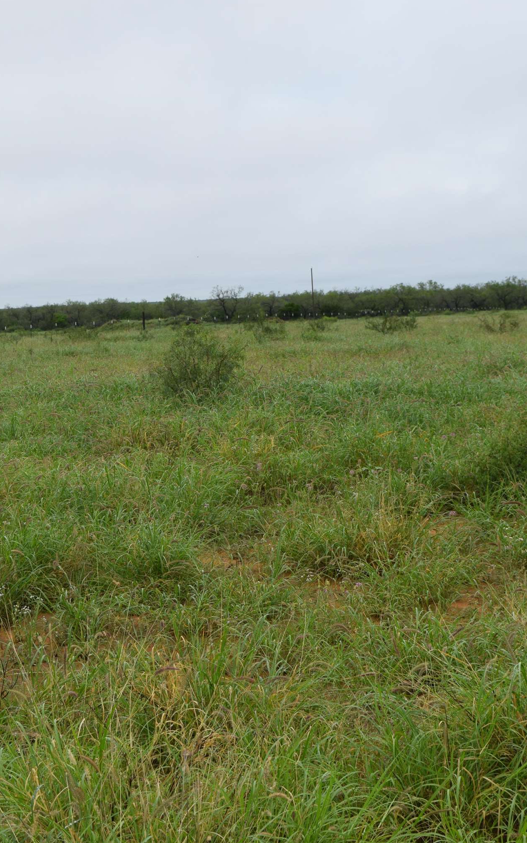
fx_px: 1816
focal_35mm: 79
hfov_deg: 16.5
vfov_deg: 26.1
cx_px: 245
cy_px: 418
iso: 200
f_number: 9
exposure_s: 1/320
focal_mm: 34
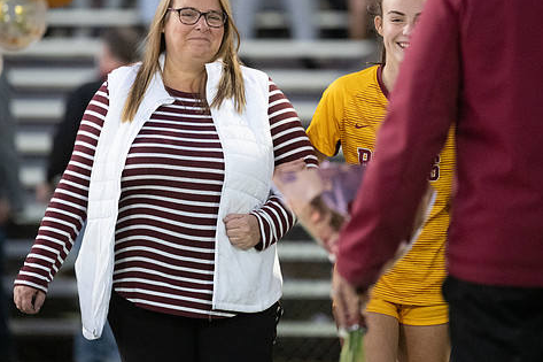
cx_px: 228
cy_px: 77
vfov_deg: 4.1
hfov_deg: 6.2
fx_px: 5036
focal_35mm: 334
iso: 8000
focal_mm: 200
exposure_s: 1/500
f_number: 2.8
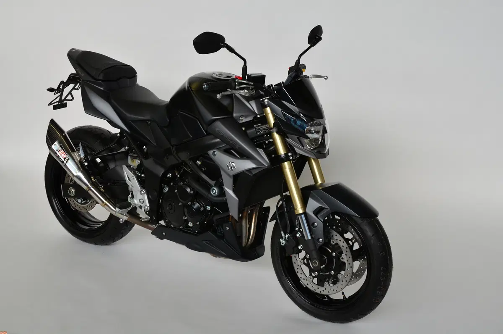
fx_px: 962
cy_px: 167
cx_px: 252
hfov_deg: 29.3
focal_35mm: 69
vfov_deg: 19.6
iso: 500
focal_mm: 46
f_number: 6.3
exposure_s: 1/60
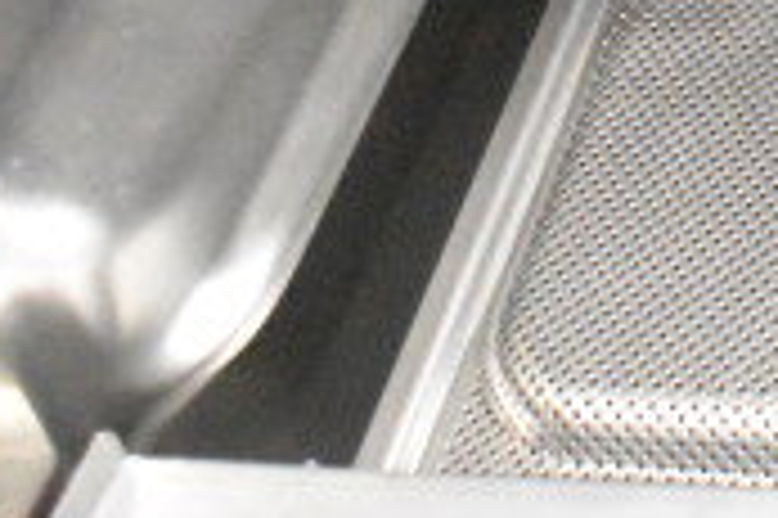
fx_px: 2742
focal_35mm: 127
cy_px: -313
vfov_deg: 10.3
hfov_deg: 14.8
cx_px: 1241
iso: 22800
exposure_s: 1/40
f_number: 3.8
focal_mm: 24
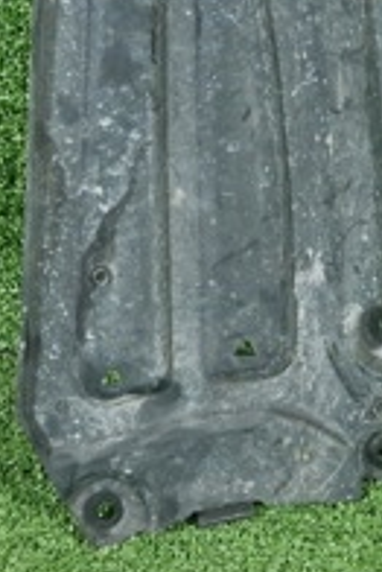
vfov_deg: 25.4
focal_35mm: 78
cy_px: 96
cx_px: 58
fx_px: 1239
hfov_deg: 17.3
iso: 125
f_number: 1.8
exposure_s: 1/100
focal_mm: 5.4
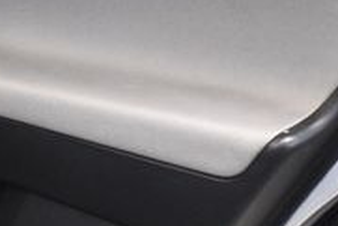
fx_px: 1494
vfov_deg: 8.6
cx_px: 39
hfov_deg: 12.8
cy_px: 138
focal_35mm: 159
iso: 3200
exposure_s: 1/100
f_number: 4.2
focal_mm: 30
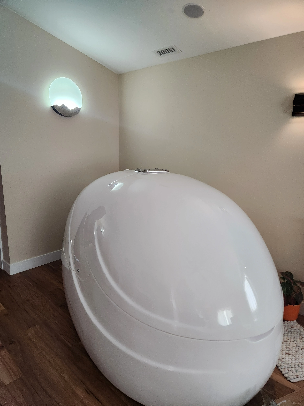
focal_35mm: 23
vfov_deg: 73.9
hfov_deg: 58.9
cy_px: 203
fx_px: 269
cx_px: 152
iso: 640
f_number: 1.8
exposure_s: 1/120
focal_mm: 5.4
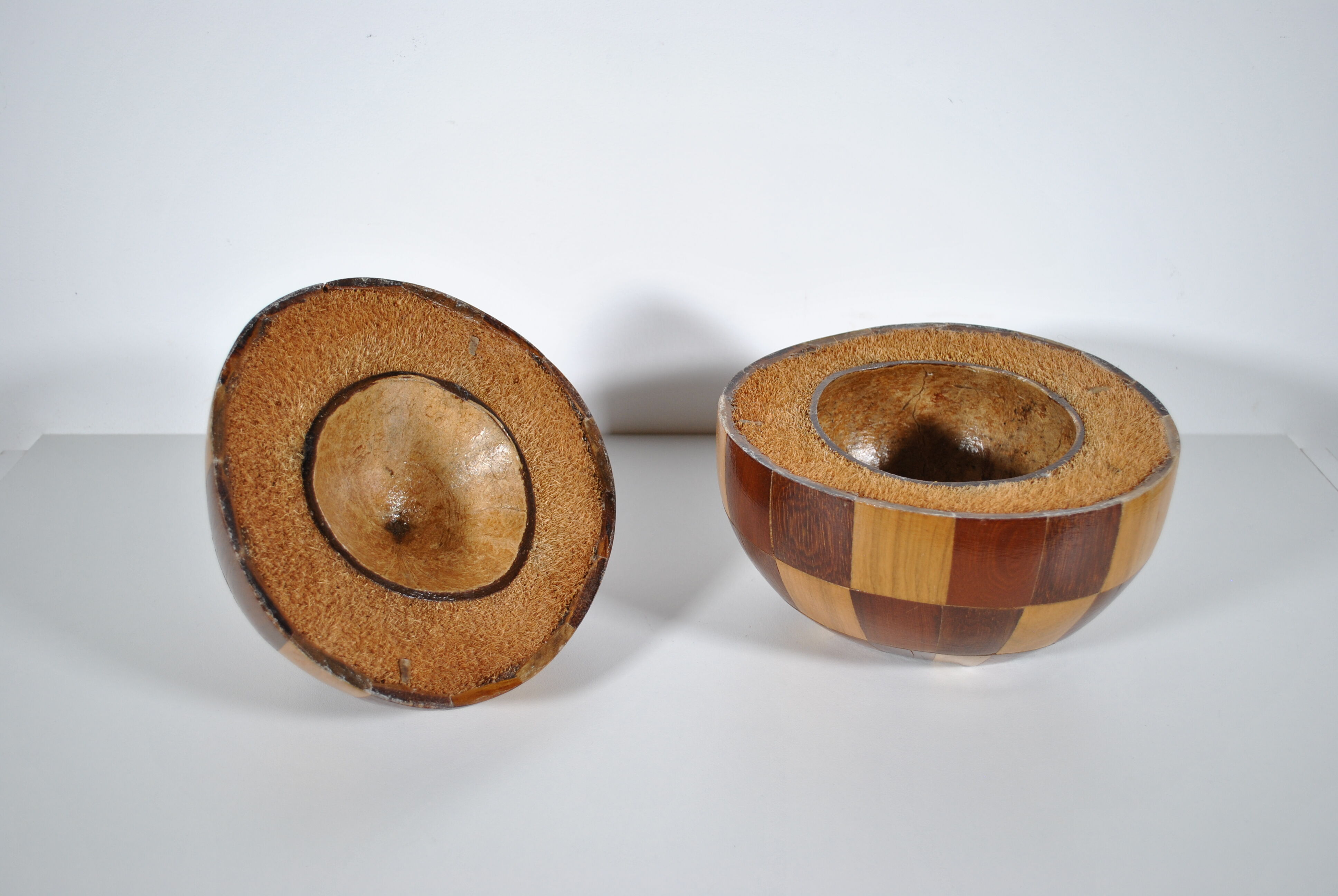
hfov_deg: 53.1
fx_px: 1340
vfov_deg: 37.0
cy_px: 448
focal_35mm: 36
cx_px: 669
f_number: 4
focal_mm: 24
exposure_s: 1/60
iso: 200
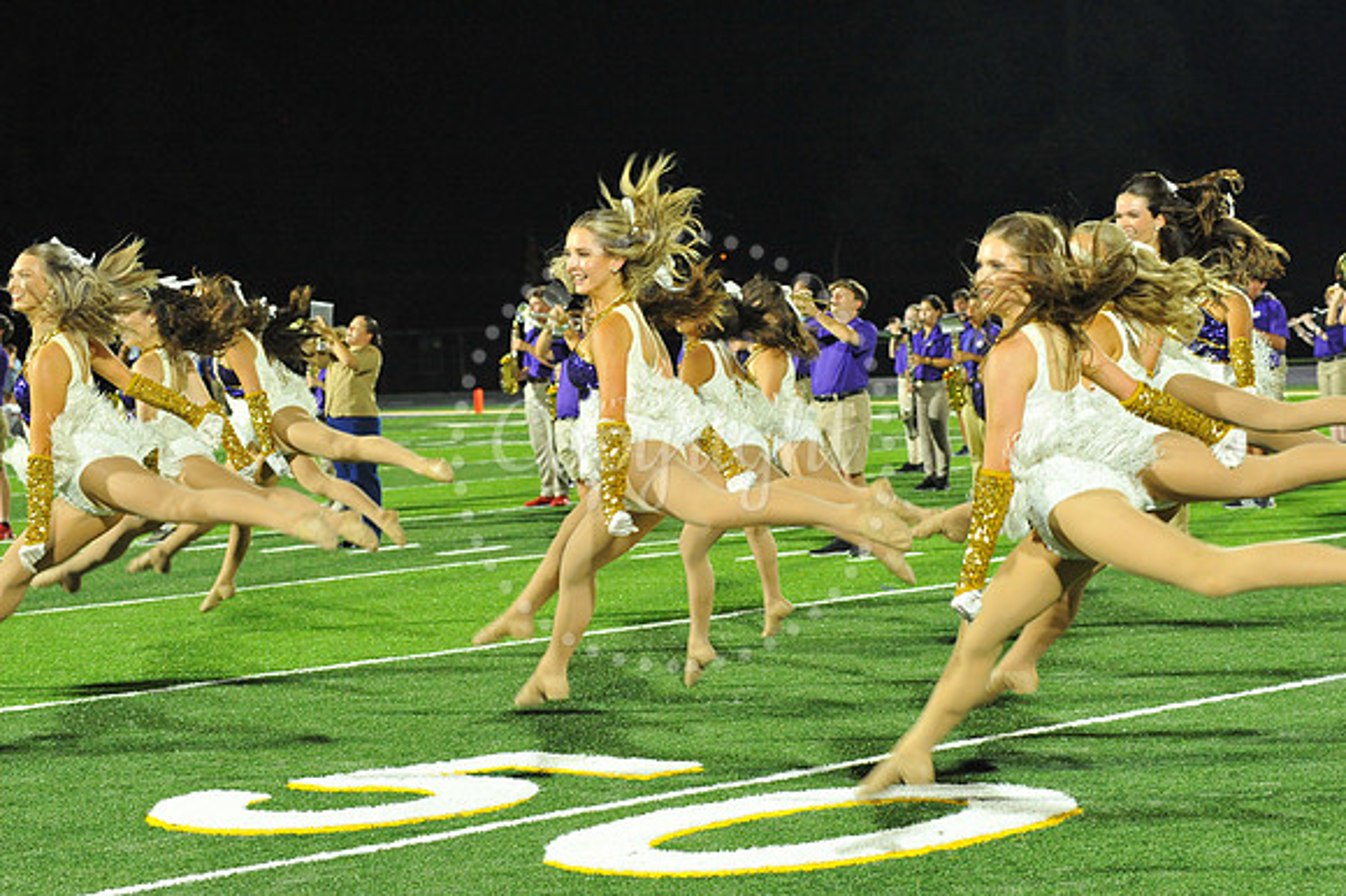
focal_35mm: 100
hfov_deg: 20.4
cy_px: 448
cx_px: 673
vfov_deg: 13.7
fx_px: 3737
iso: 5000
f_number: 5.6
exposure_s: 1/250
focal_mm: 100
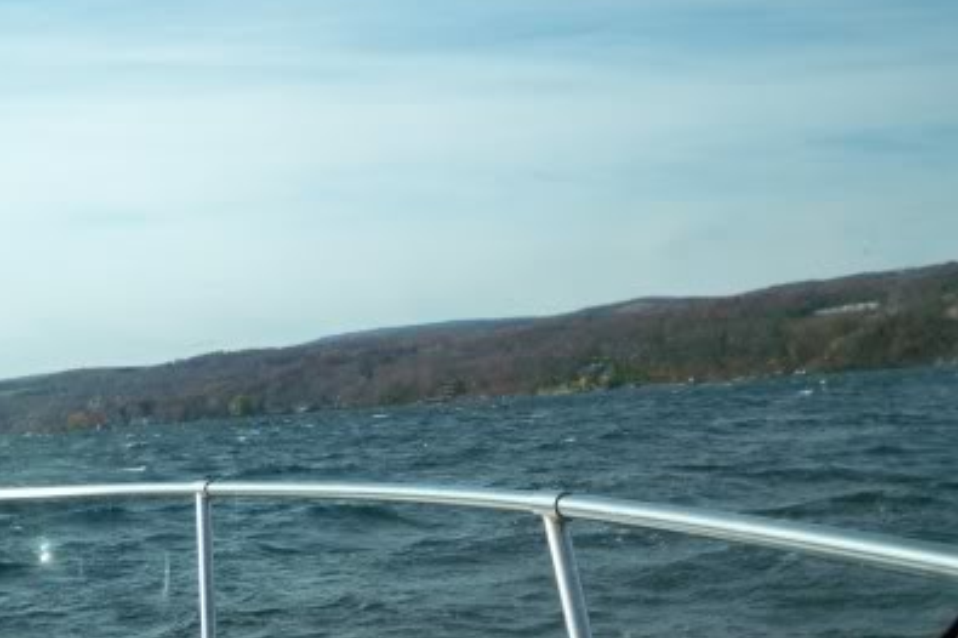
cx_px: 262
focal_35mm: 59
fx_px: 1569
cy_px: 512
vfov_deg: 22.7
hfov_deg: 33.4
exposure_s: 1/640
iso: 125
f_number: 4.7
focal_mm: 6.3
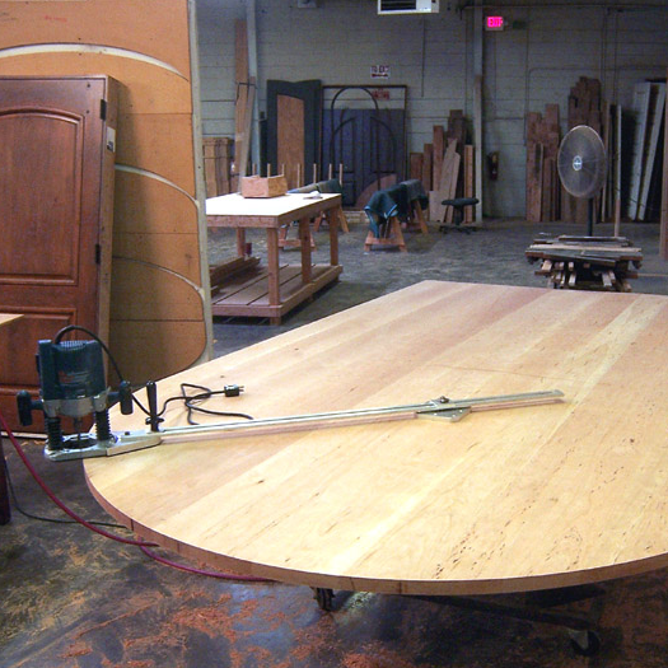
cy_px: 341
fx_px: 873
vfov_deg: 41.9
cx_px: 421
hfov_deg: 41.5
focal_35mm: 40
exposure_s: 1/10
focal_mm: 5.5
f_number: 3.4
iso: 140
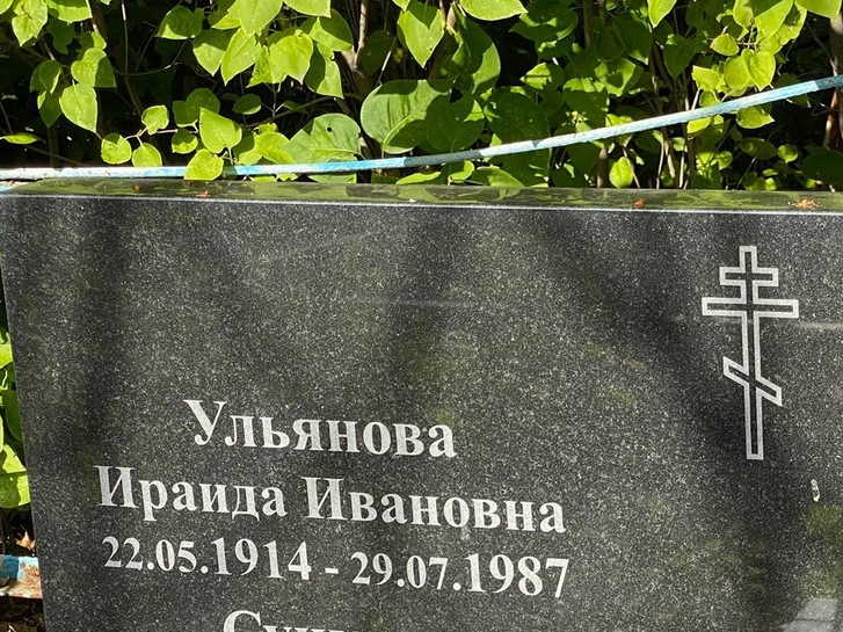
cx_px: 770
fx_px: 2508
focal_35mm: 103
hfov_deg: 18.7
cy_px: 571
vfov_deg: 14.2
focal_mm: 6
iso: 20
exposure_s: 1/564
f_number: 2
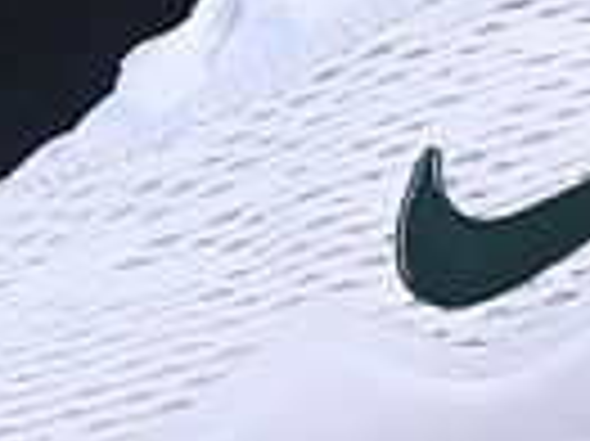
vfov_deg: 3.4
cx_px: 486
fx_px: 7493
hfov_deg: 4.5
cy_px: 65
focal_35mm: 440
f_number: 8
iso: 160
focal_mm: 50
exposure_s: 1/80
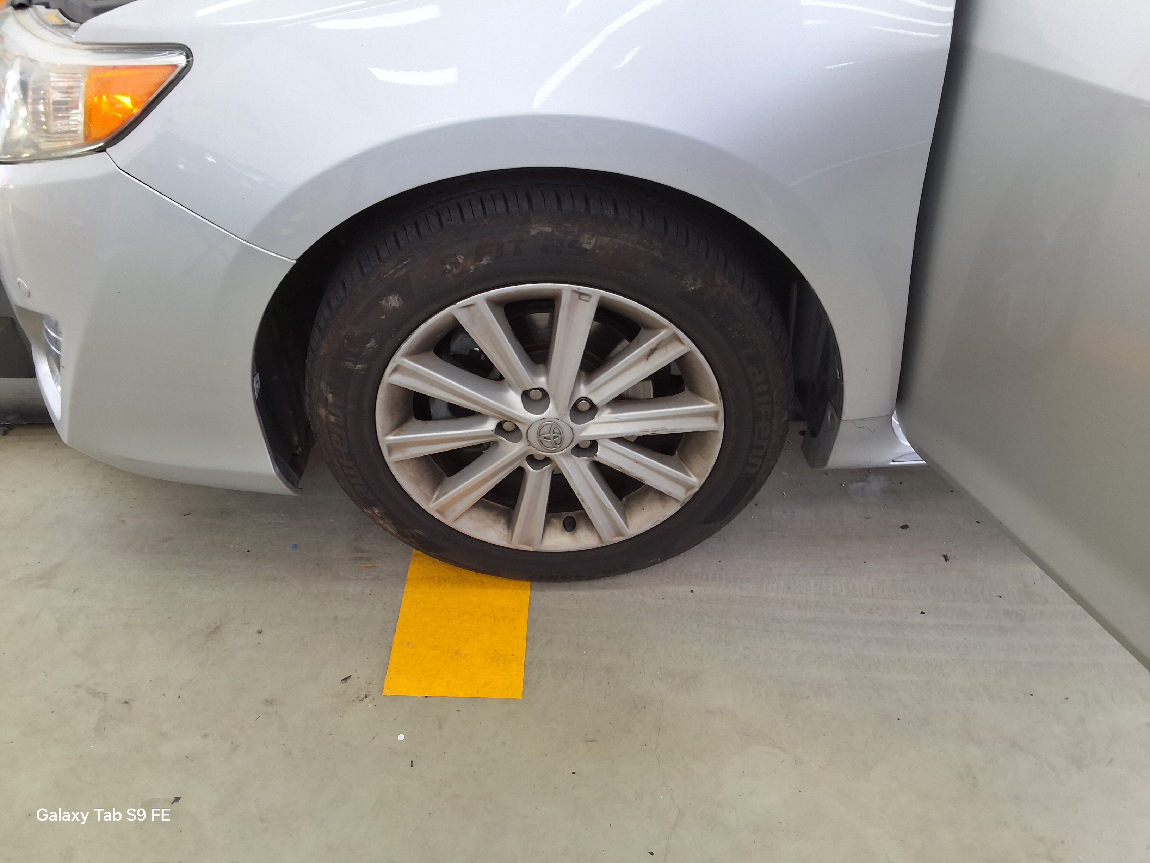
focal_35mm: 28
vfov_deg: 49.7
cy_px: 432
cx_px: 575
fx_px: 930
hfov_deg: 63.4
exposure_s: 1/60
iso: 40
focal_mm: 2.91
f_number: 1.9
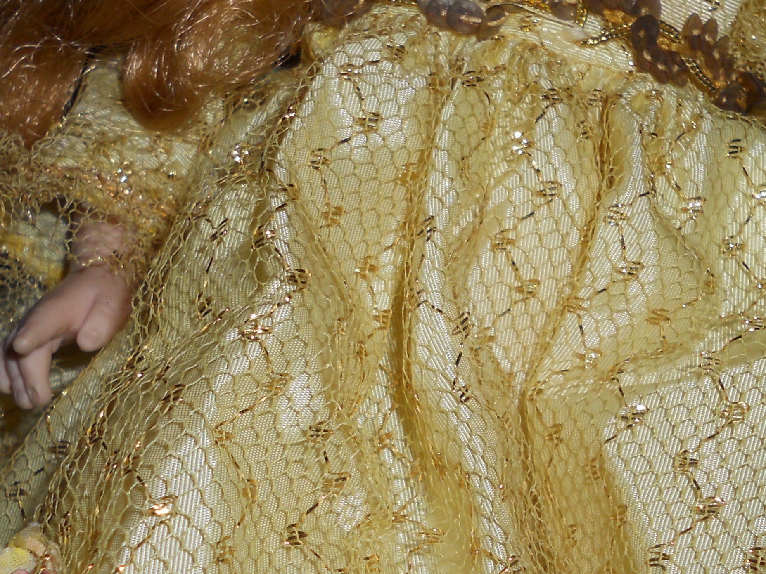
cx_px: 441
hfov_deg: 28.1
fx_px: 1527
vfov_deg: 21.2
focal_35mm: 69
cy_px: 387
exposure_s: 1/25
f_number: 8.8
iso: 80
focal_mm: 5.8
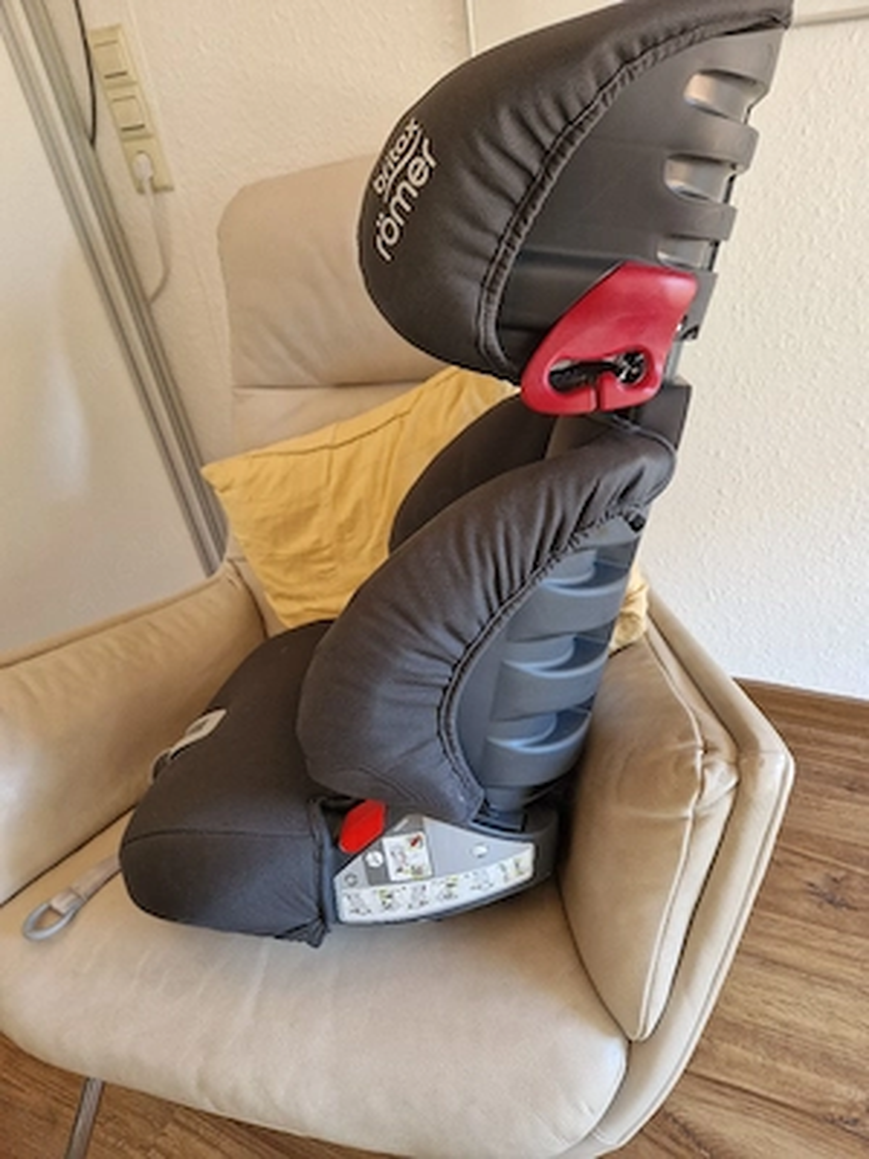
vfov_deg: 73.9
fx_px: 770
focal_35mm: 23
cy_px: 580
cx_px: 434
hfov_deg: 58.9
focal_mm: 5.4
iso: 200
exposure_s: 1/100
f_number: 1.8
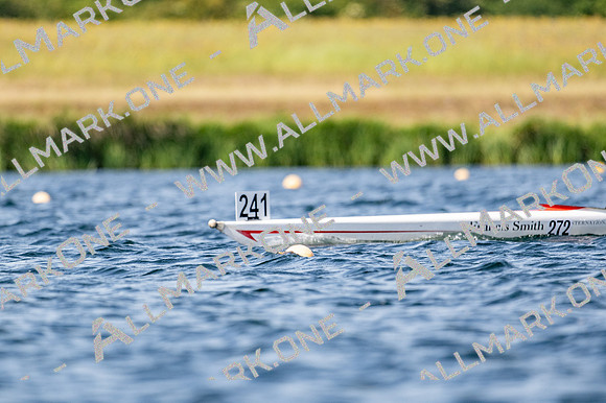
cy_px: 202
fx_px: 10094
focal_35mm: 600
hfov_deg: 3.4
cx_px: 303
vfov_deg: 2.3
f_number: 4.5
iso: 220
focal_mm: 400
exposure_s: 1/2500
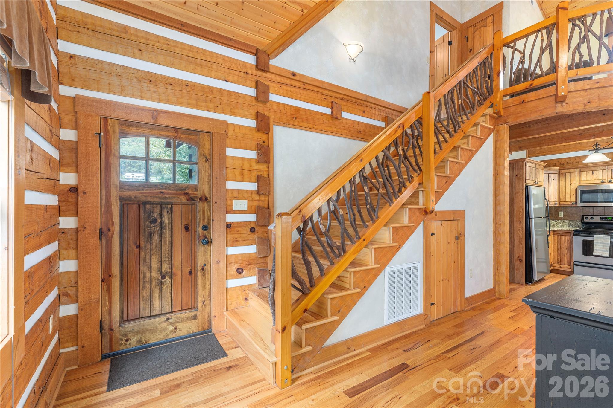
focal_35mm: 16
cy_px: 204
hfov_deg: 96.7
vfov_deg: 73.7
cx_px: 306
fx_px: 272
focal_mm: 16
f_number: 8
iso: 320
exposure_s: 1/50
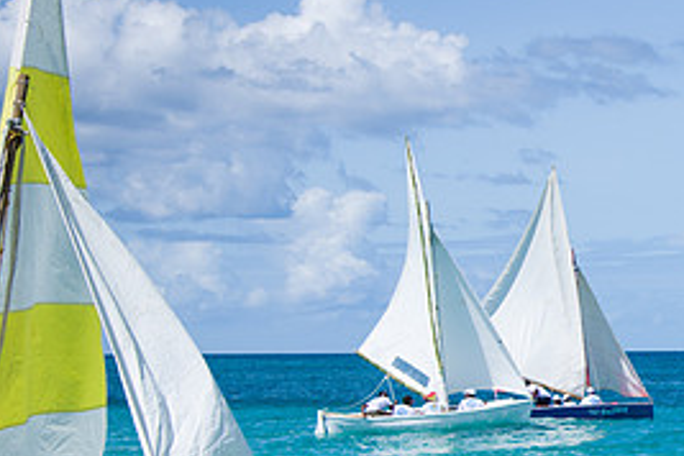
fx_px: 2812
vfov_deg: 9.2
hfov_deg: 13.6
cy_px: 378
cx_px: 740
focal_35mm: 148
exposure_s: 1/320
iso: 64
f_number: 8
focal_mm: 68
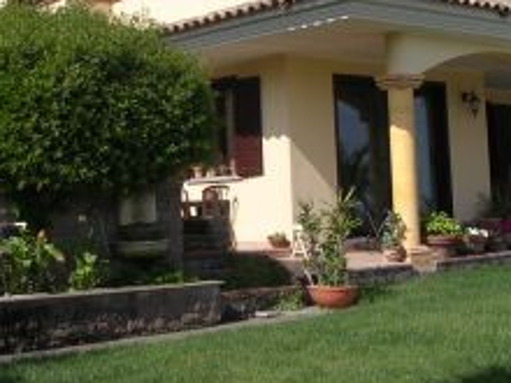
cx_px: 165
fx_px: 1019
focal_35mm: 69
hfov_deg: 28.0
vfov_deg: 21.2
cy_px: 123
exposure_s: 1/351
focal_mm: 5.8
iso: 100
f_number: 5.6
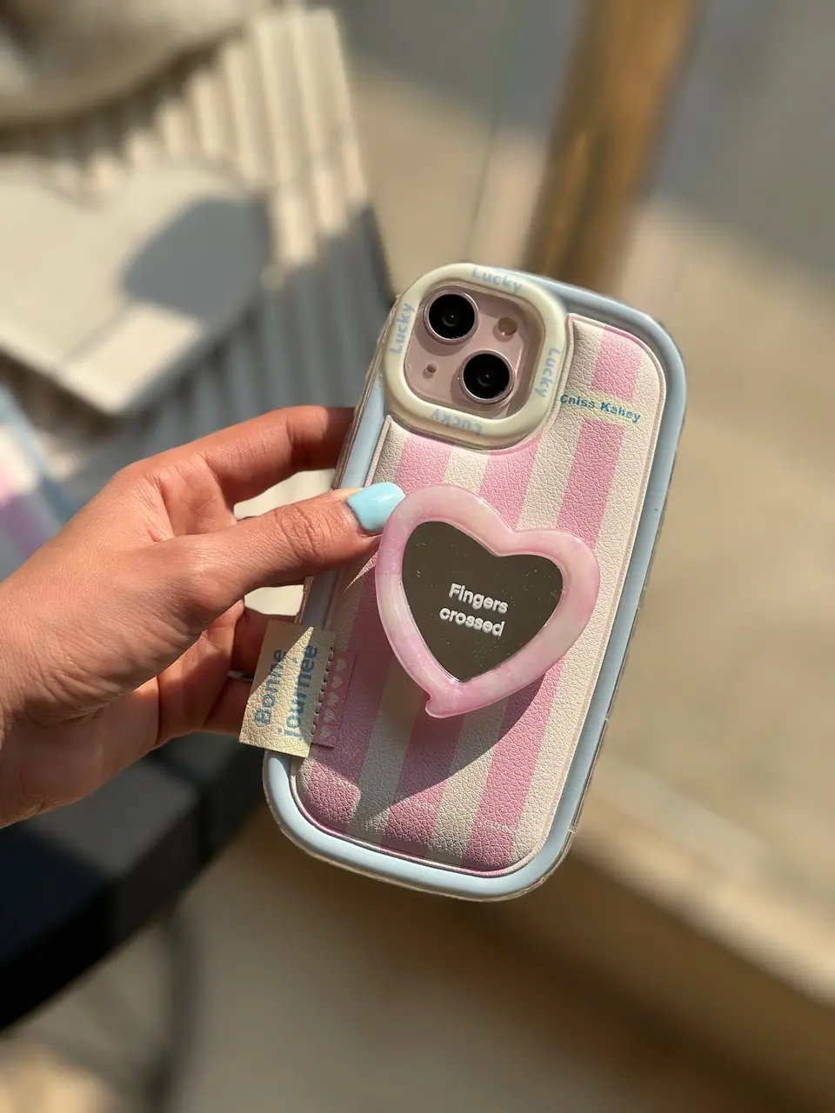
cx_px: 418
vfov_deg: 25.3
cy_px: 556
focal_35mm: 77
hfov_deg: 19.1
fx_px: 2477
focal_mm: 9
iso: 25
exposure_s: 1/847
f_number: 2.8
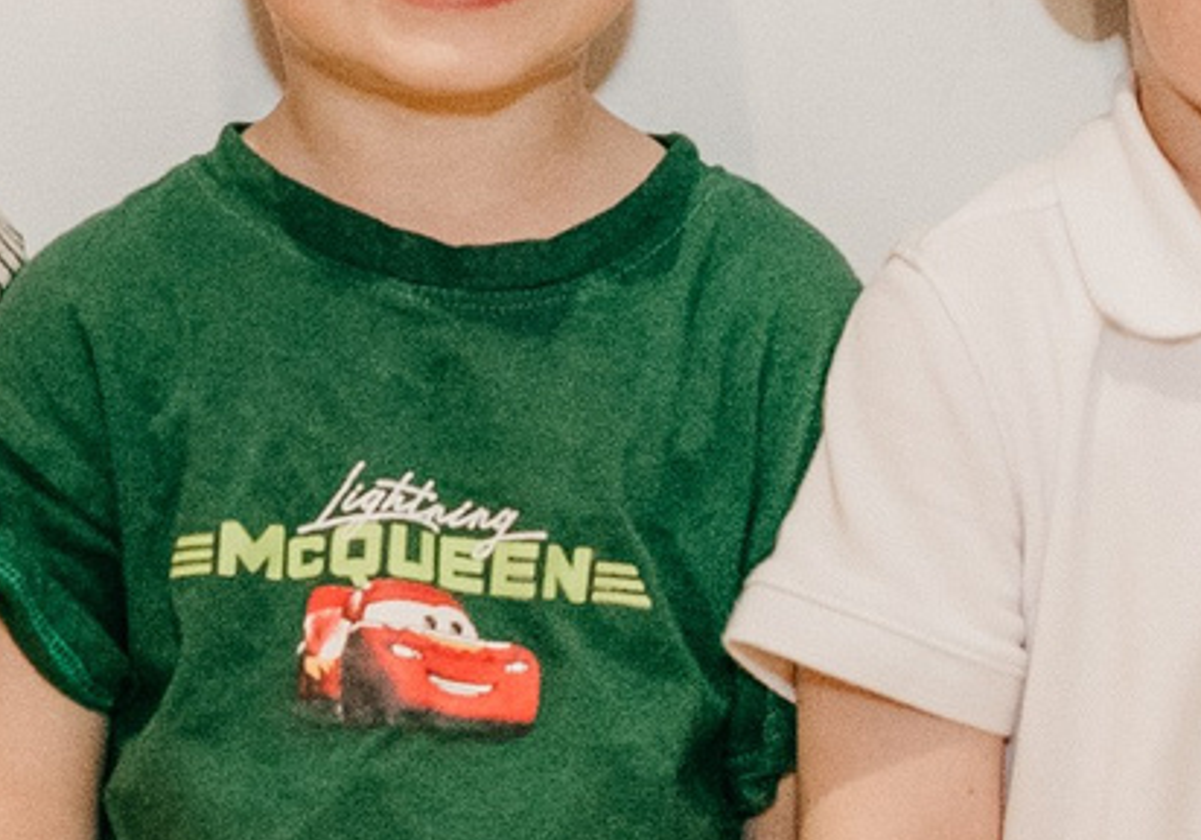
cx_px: 32
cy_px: 704
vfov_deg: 8.1
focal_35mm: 174
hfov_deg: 11.5
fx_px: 5893
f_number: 4
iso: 500
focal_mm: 24
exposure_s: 1/160
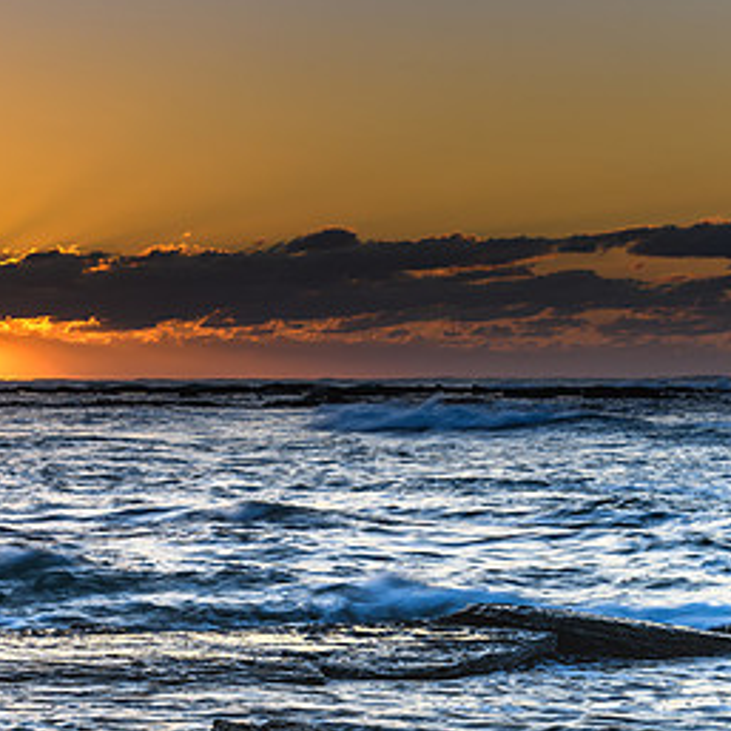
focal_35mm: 116
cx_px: -11
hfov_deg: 14.8
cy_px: 476
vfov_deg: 15.0
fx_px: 2771
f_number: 11
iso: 31
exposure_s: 1/8
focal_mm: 58
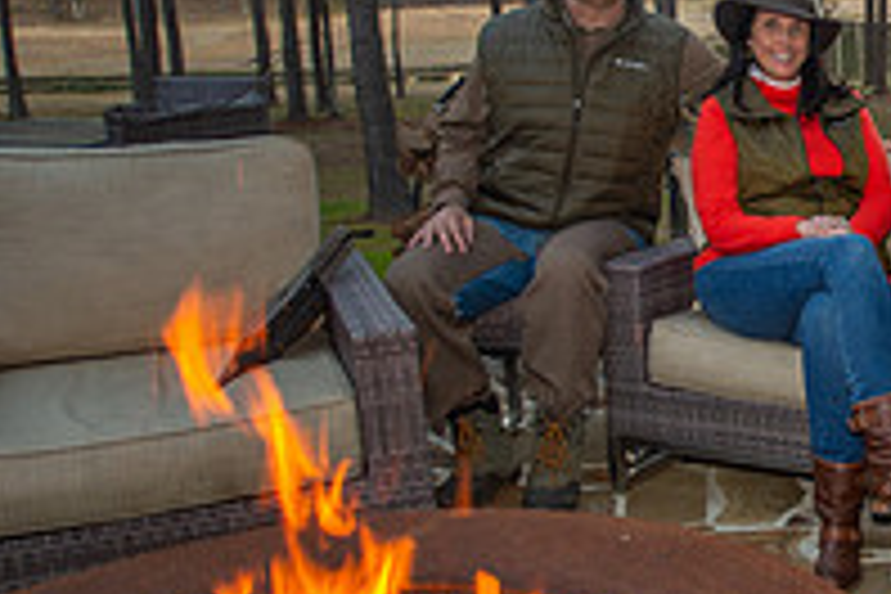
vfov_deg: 23.4
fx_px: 1435
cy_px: 306
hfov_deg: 30.8
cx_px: 976
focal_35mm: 58
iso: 160
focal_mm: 19
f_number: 2.8
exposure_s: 1/60
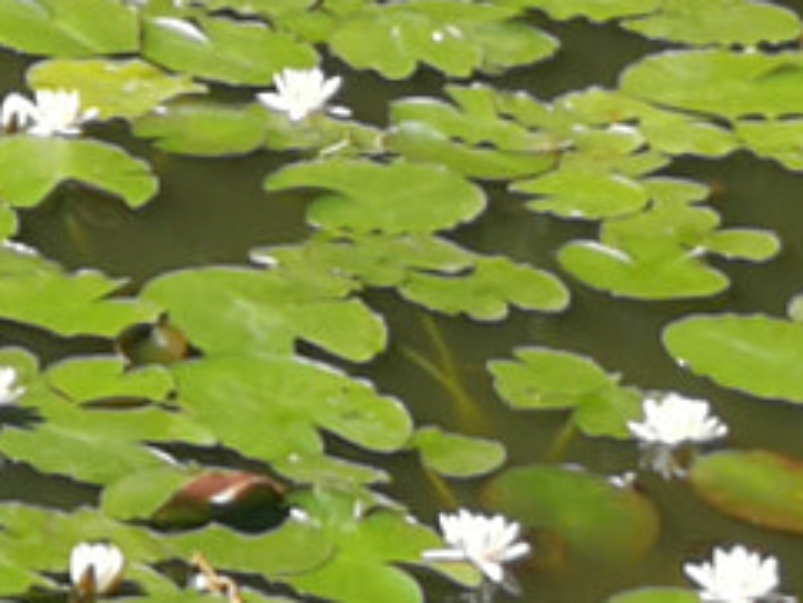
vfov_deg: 5.3
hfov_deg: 6.6
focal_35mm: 279
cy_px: 223
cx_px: -1406
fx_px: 6475
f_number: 4
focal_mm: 3.95
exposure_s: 1/780
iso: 50
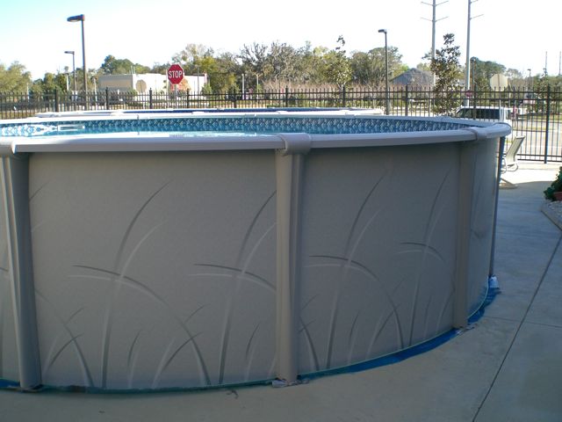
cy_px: 211
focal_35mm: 38
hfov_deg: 49.0
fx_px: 617
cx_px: 281
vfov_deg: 37.7
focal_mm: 6.3
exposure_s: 1/160
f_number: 4.4
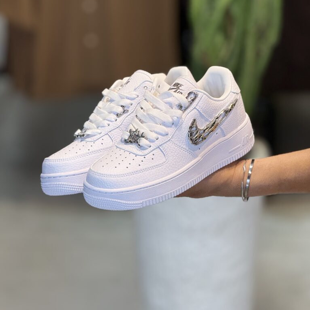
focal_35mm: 142
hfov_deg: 12.3
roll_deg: -1.1
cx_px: 155
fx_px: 1439
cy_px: 137
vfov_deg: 12.3
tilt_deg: -15.4
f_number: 2.8
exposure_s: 1/100
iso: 64
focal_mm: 15.66
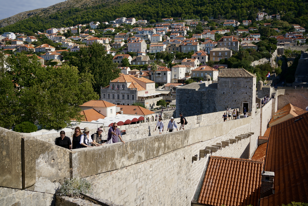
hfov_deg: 54.4
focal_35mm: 35
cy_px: 103
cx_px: 154
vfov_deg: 37.9
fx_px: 299
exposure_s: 1/2000
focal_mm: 35
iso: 200
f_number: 5
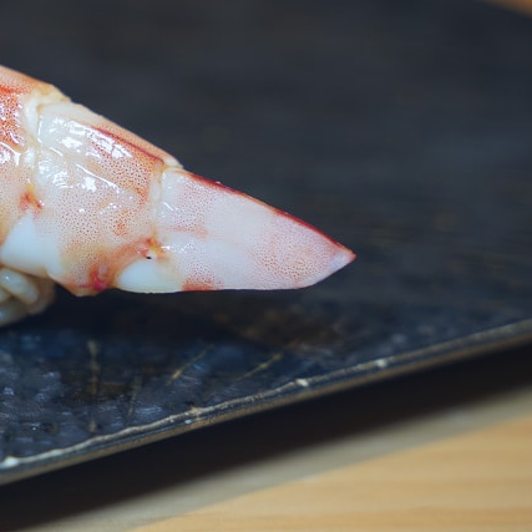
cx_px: -85
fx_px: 3112
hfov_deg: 9.6
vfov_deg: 9.8
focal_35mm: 179
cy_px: 164
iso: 100
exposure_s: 1/80
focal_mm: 75
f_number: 4
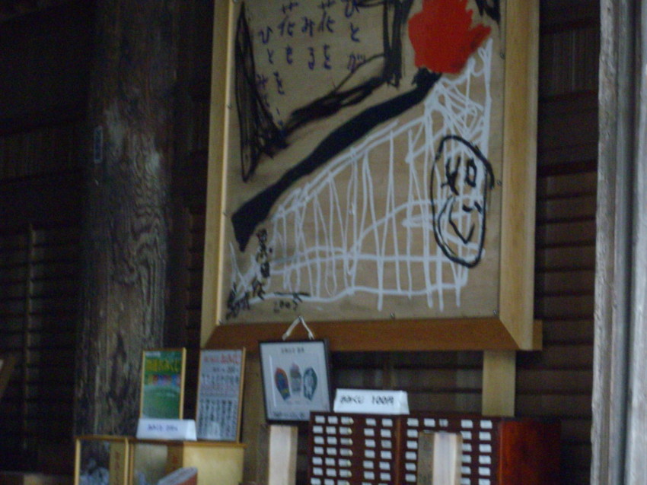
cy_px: 242
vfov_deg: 13.2
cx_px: 324
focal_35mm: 112
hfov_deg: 17.6
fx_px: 2094
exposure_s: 1/20
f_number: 5.2
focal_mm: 18.6
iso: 400
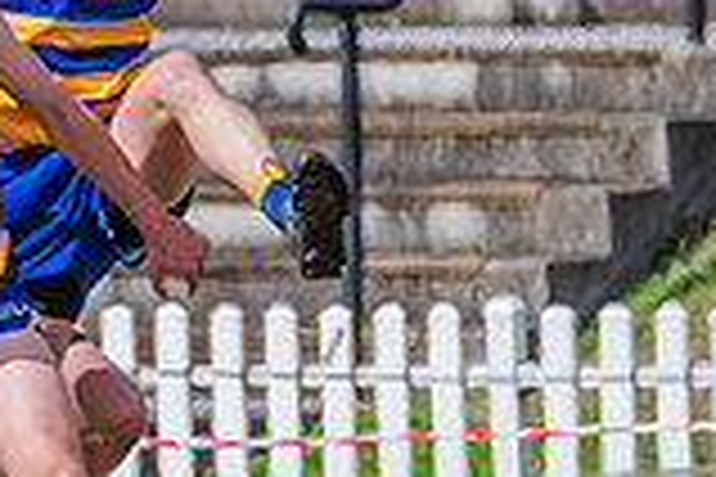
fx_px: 60239
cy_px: 189
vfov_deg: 0.5
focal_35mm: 3029
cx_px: -313
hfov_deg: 0.7
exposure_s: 1/1600
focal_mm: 600
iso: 800
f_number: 13
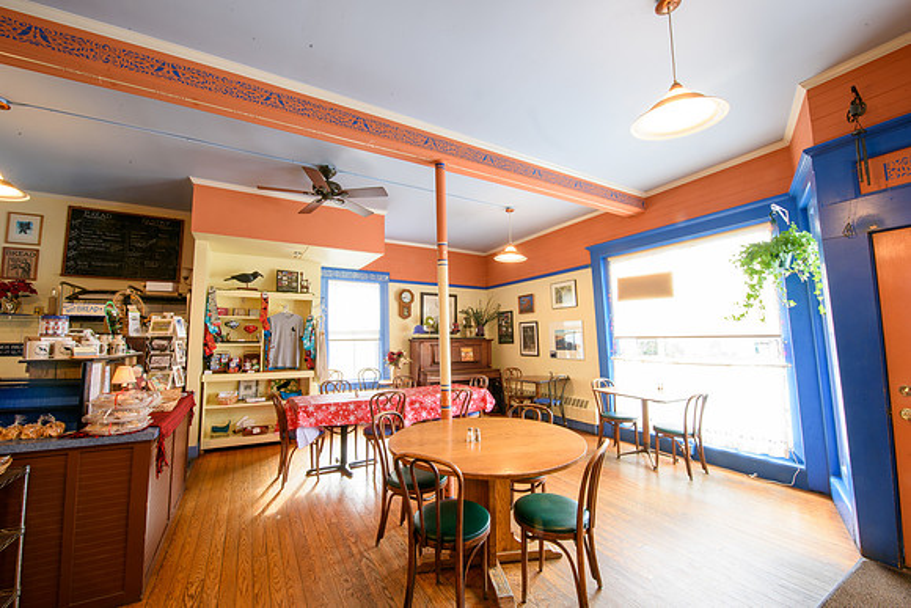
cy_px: 304
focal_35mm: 14
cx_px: 456
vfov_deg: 81.2
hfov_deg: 104.2
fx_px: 354
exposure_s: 3
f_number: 22
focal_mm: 14
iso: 160
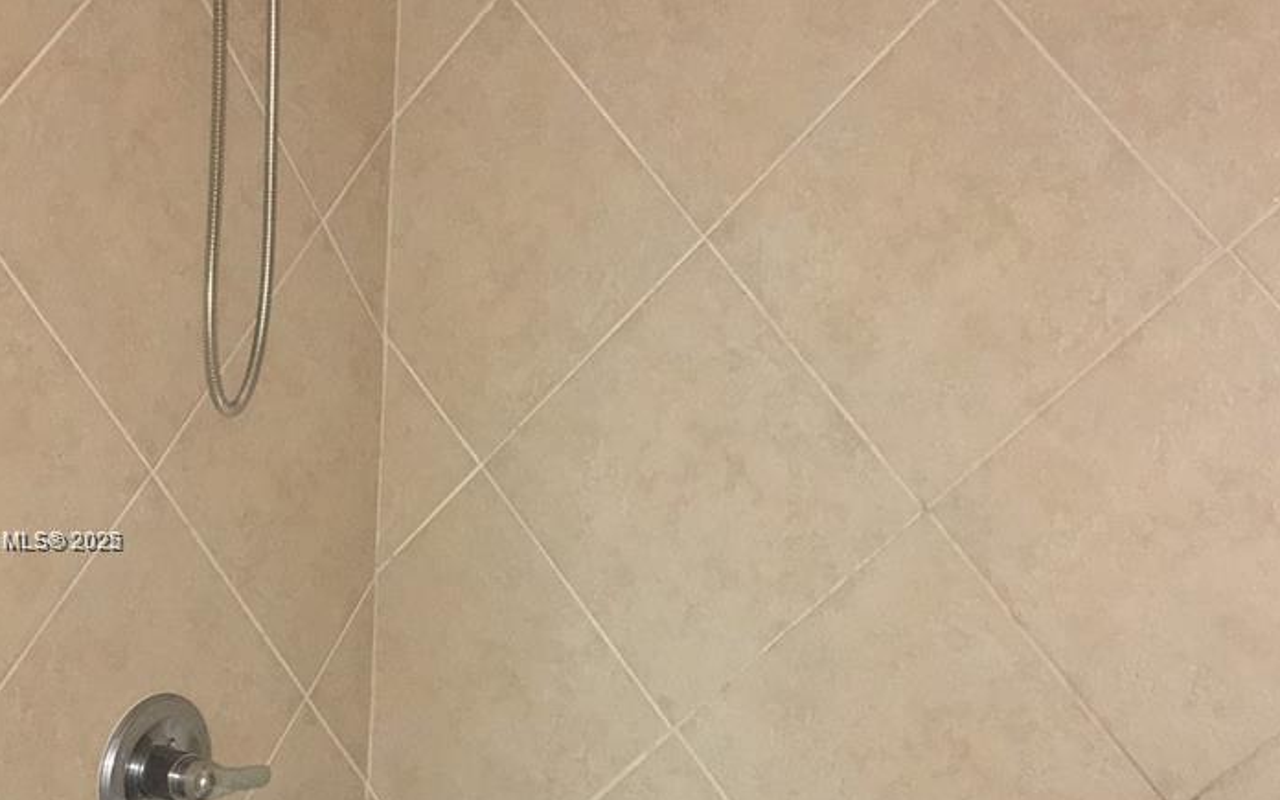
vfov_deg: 24.3
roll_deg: -3.4
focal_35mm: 53
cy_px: 543
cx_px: 612
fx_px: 1849
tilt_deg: -6.1
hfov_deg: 38.2
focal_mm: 4.15
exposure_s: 1/16
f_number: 2.2
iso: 160
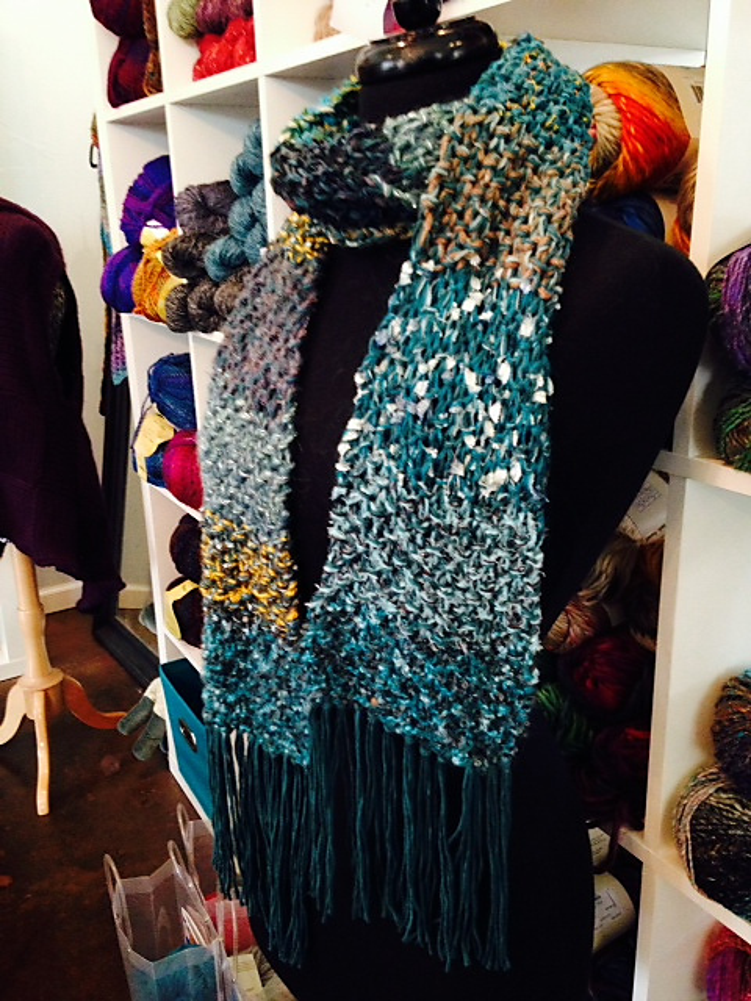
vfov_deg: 55.4
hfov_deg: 42.9
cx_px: 376
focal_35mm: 33
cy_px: 500
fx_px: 955
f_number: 2.4
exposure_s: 1/20
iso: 400
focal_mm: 4.12
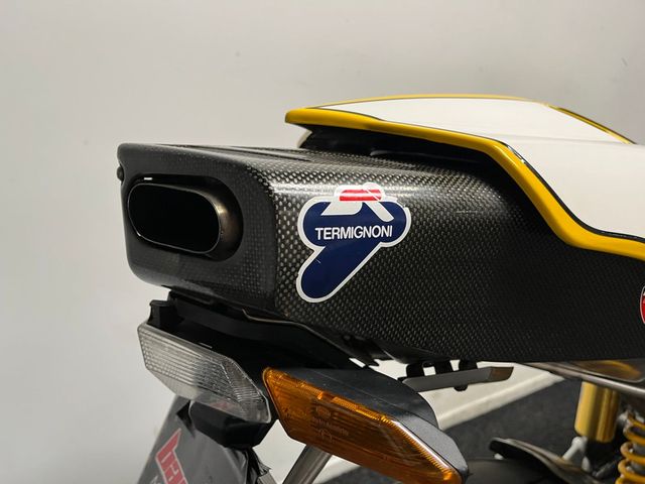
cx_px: 322
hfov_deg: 67.3
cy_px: 242
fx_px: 484
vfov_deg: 53.1
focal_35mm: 26
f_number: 1.6
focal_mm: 5.1
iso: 100
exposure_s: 1/50
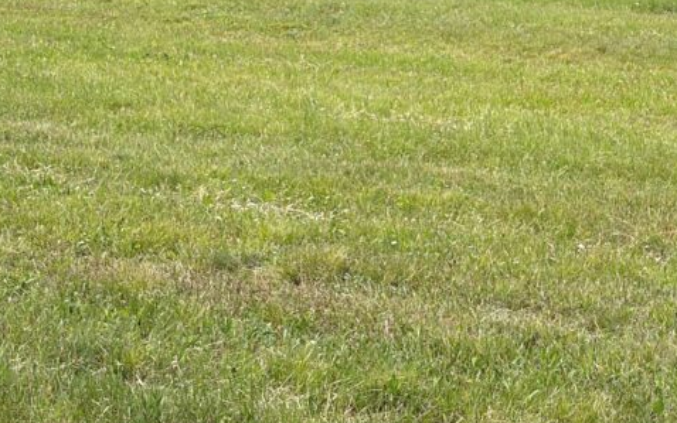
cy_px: -105
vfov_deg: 10.5
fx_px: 2270
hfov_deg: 16.6
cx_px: 658
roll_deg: -0.6
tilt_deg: -2.3
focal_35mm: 123
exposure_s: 1/884
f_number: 1.6
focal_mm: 5.96
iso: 50
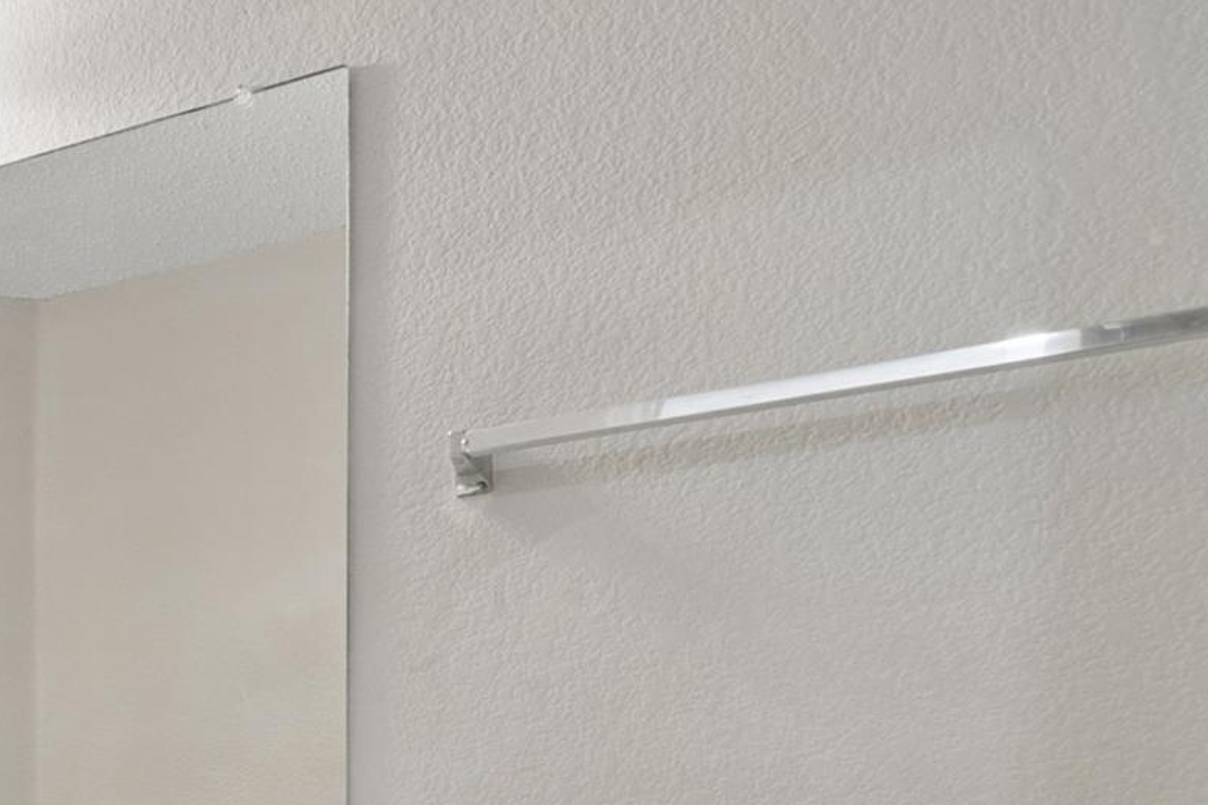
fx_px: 1453
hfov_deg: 37.3
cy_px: 1026
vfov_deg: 26.6
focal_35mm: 43
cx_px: -144
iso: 250
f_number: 9
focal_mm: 11
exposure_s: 1/2.5
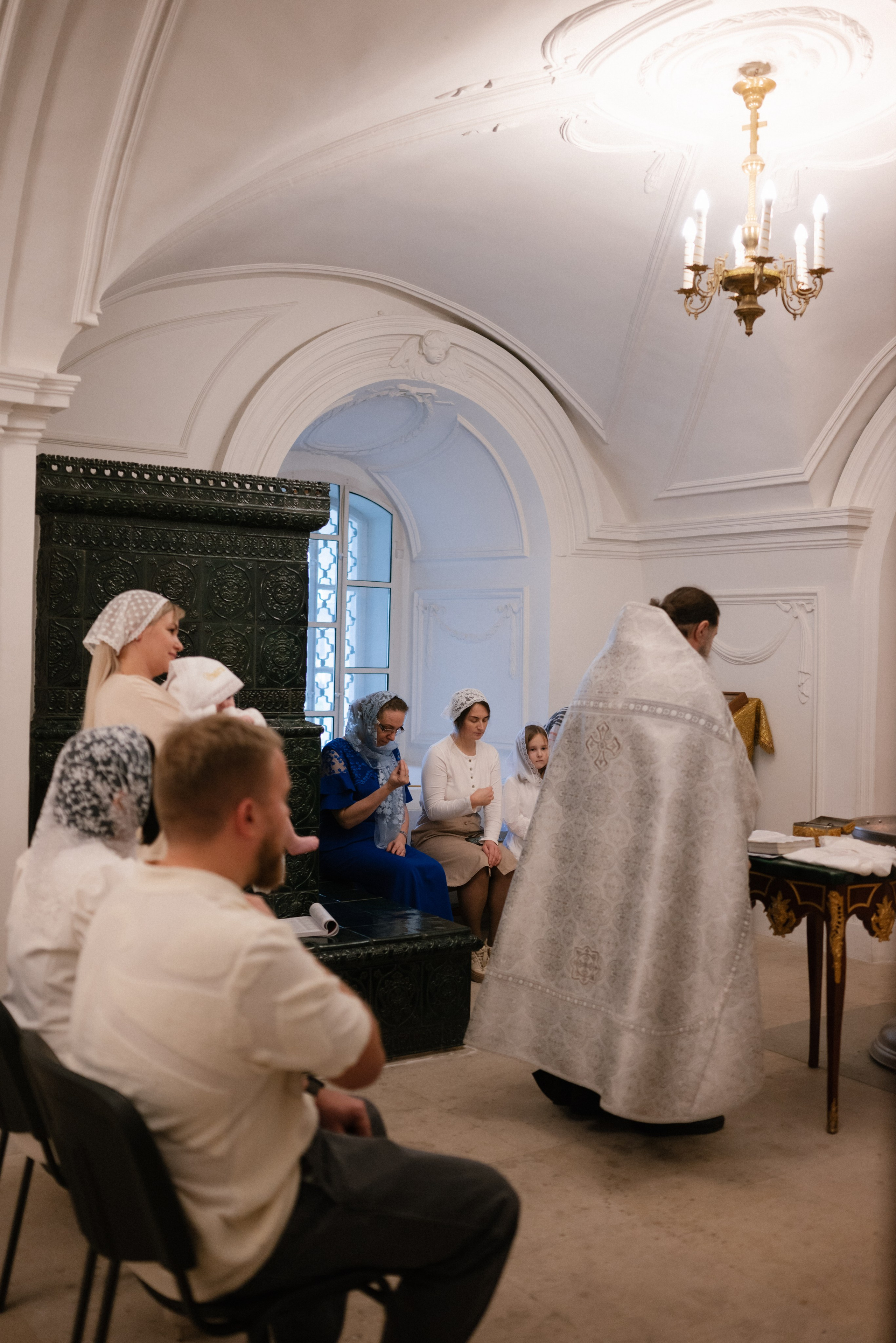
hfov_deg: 37.9
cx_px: 448
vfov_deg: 54.4
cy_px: 672
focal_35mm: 35
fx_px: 1305
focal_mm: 35
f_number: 1.8
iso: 1000
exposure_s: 1/250
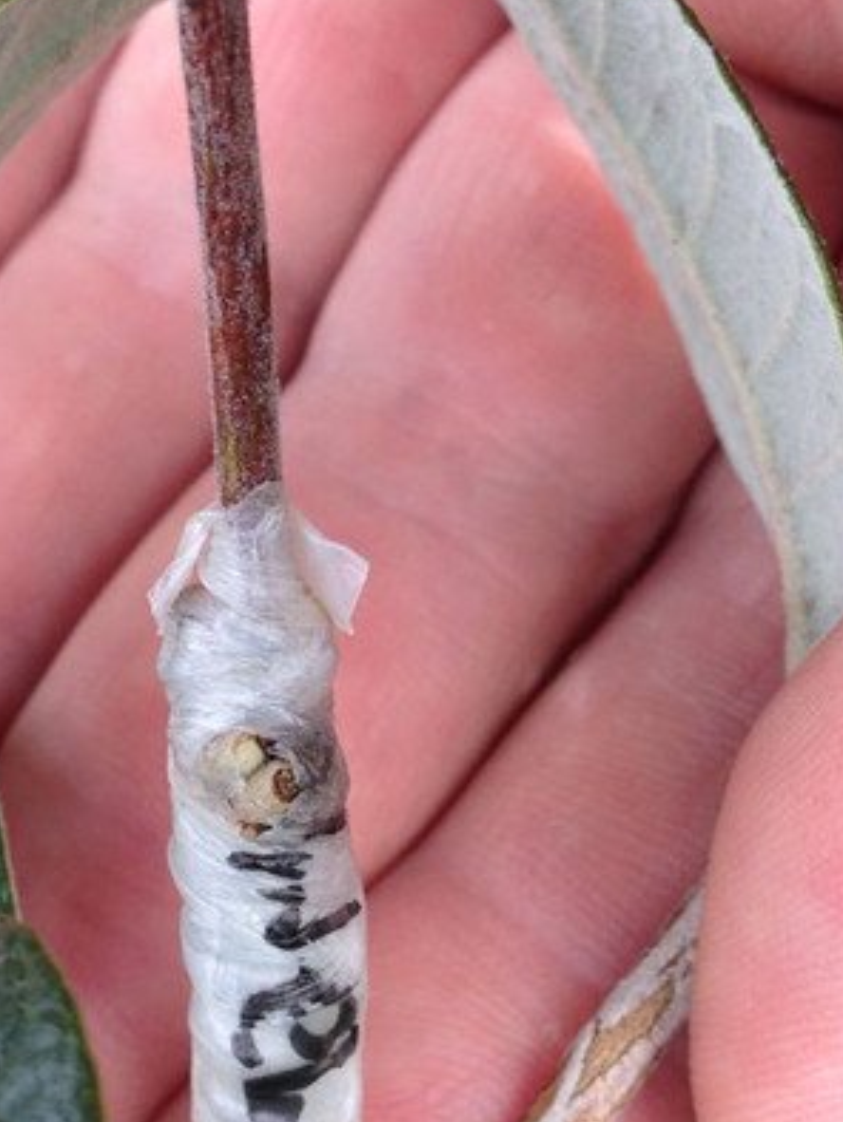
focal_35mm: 67
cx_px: 248
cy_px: 419
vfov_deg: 28.8
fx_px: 2173
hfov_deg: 21.8
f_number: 2.4
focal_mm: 4.12
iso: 50
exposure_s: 1/359
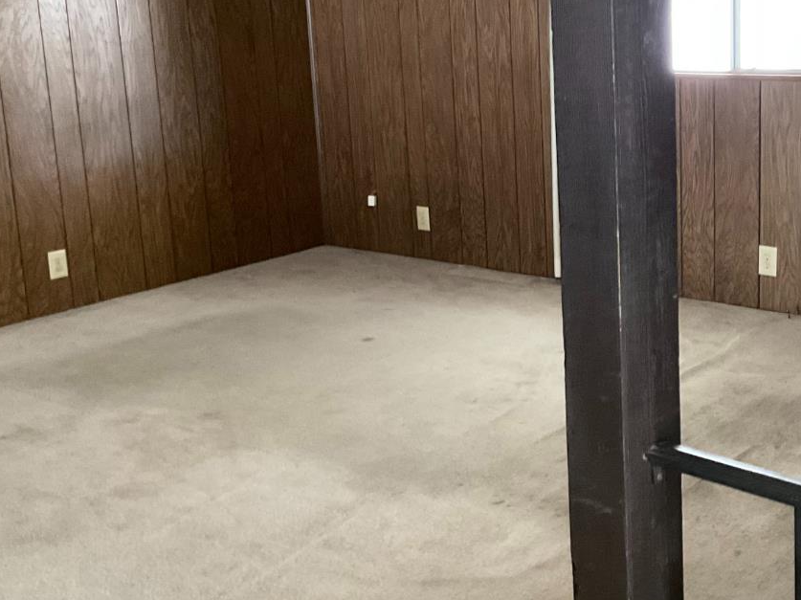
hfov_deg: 36.2
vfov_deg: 27.9
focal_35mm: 52
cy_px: 228
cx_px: 570
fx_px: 1203
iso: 320
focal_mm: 3
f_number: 1.8
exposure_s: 1/30
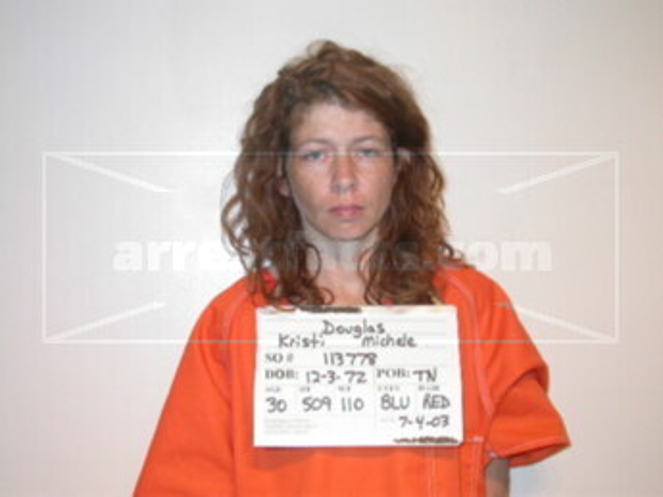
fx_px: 1092
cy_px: 248
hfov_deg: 33.8
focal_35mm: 57
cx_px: 332
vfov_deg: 25.7
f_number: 3
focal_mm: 11.8
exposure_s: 1/60.3
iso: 100
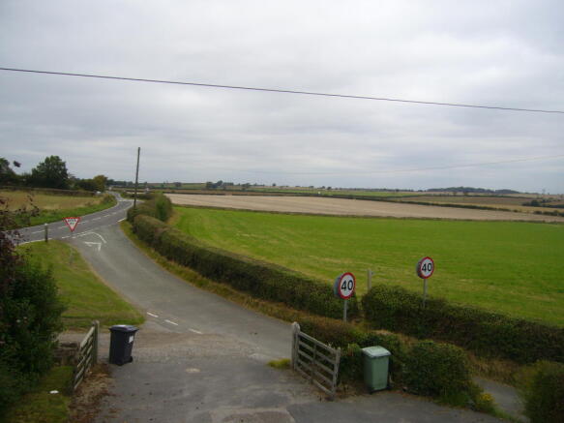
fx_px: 570
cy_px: 212
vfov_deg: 40.7
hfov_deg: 52.6
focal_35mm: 35
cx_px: 282
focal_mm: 5.8
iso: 80
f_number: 5.6
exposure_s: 1/160
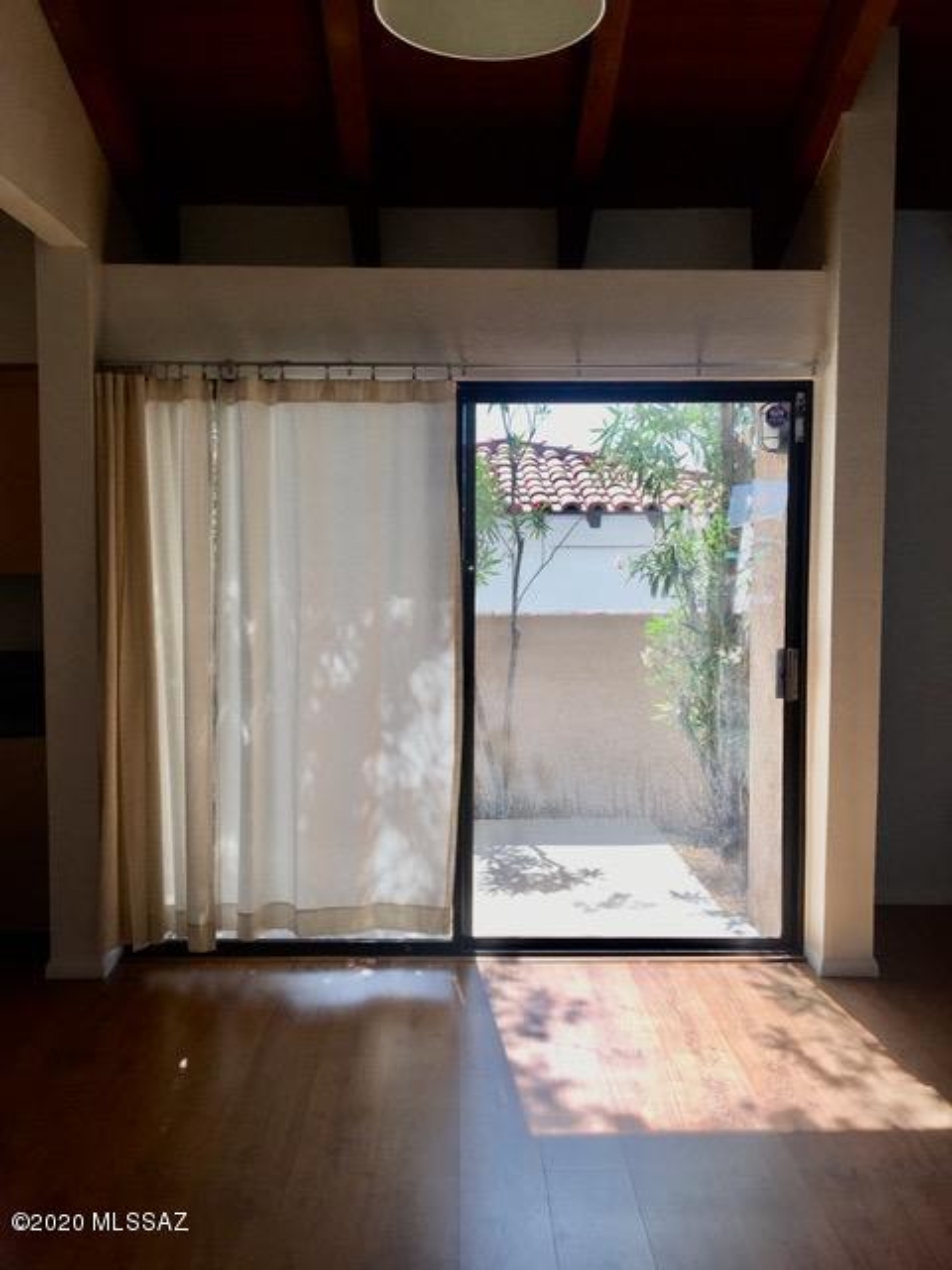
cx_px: 476
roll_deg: -0.3
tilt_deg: -3.5
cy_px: 635
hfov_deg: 48.2
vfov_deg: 61.7
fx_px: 1063
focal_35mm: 29
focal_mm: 4.15
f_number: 2.2
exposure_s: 1/641
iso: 32
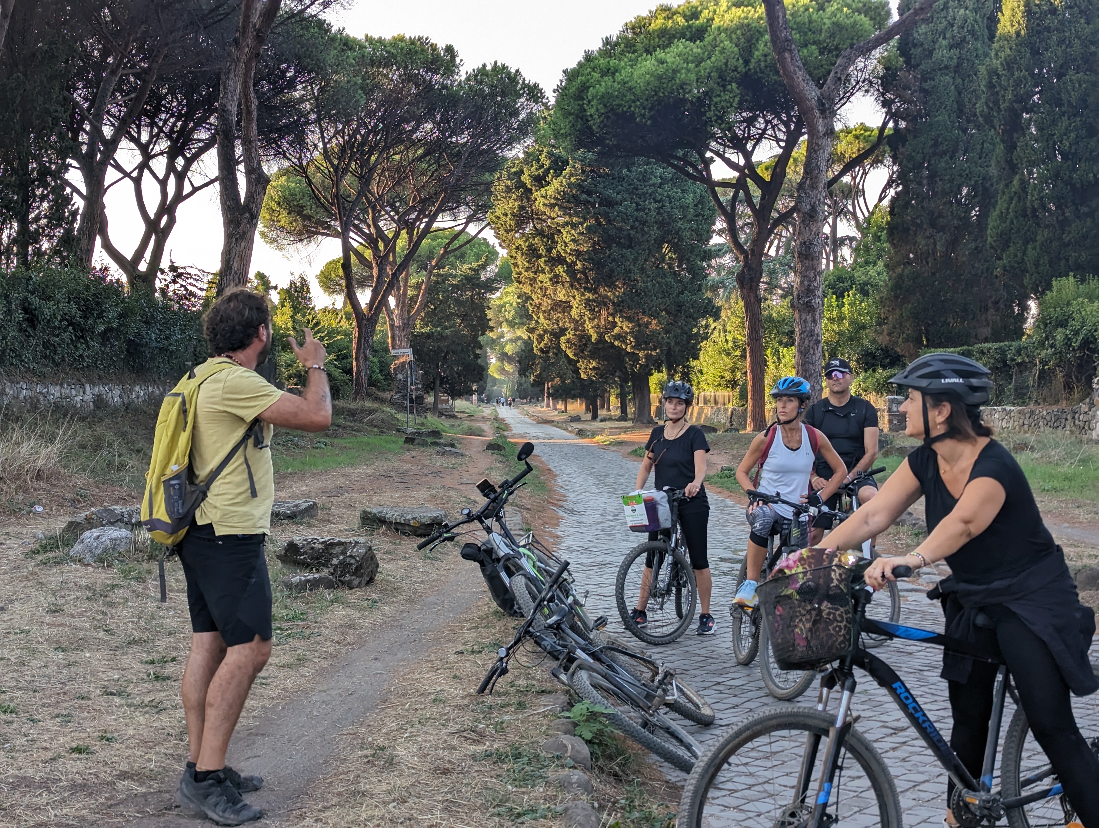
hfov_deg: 39.6
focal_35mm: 48
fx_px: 1526
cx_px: 550
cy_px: 414
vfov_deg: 30.3
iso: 41
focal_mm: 6.81
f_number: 1.85
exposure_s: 1/253
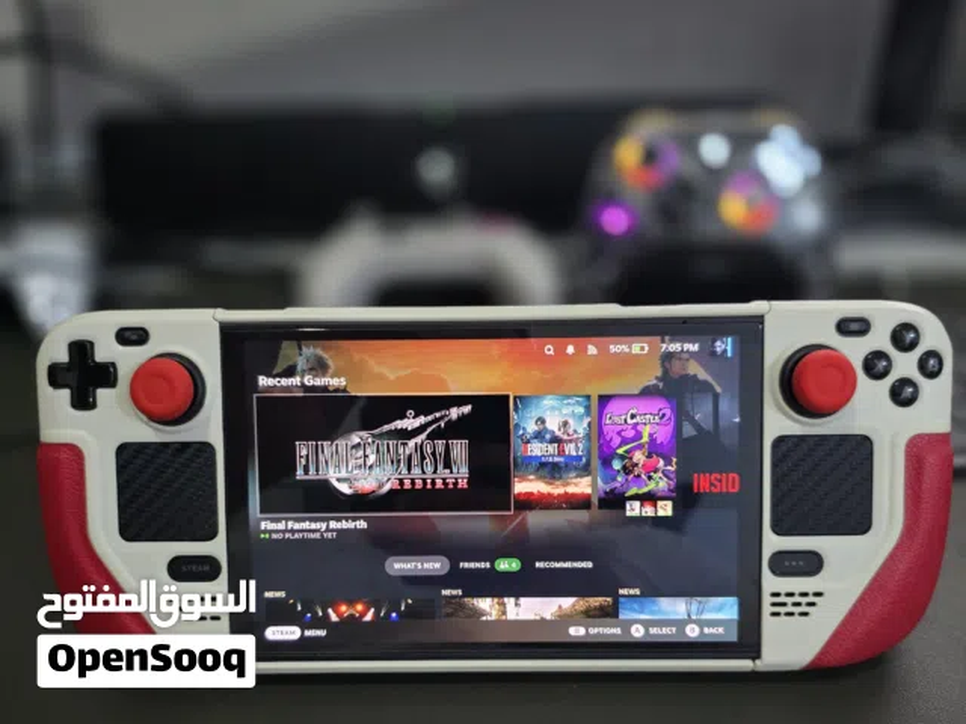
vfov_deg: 58.9
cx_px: 483
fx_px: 642
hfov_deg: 73.9
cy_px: 362
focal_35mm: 23
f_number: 1.7
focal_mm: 6.3
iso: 800
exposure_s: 1/101
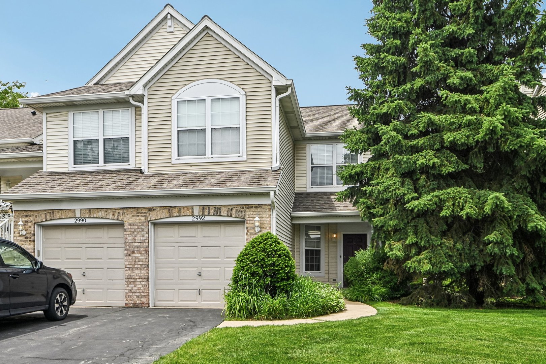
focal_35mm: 30
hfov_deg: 61.9
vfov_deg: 43.6
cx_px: 273
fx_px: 455
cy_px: 182
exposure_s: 1/320
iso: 400
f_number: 13
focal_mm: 30
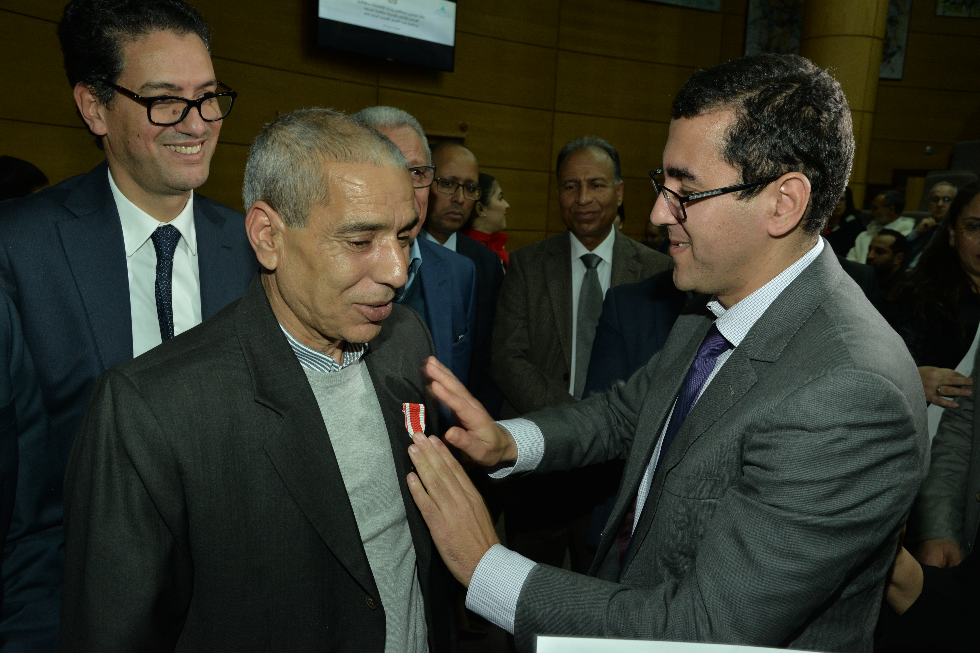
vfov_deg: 42.3
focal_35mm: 31
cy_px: 326
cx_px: 490
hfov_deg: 60.3
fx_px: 844
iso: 1250
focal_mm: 31
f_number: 8
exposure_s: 1/60
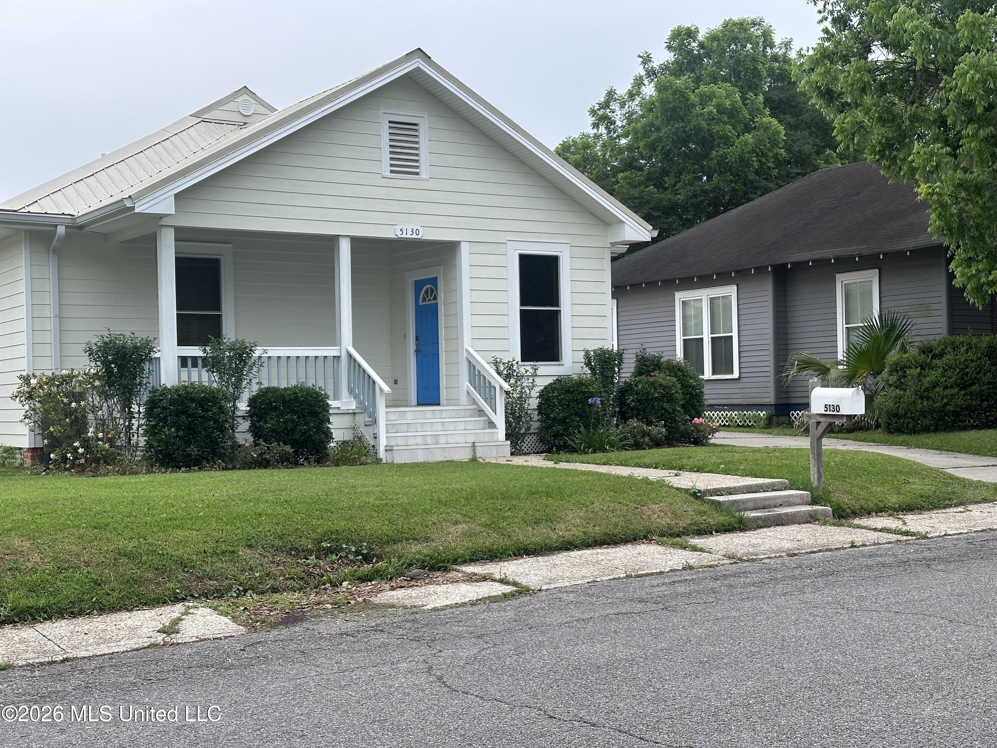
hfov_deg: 39.7
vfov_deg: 30.3
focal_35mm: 48
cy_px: 374
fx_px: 1382
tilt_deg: +0.6
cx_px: 498
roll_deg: +1.0
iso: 64
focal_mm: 6.86
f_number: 1.78
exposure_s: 1/816
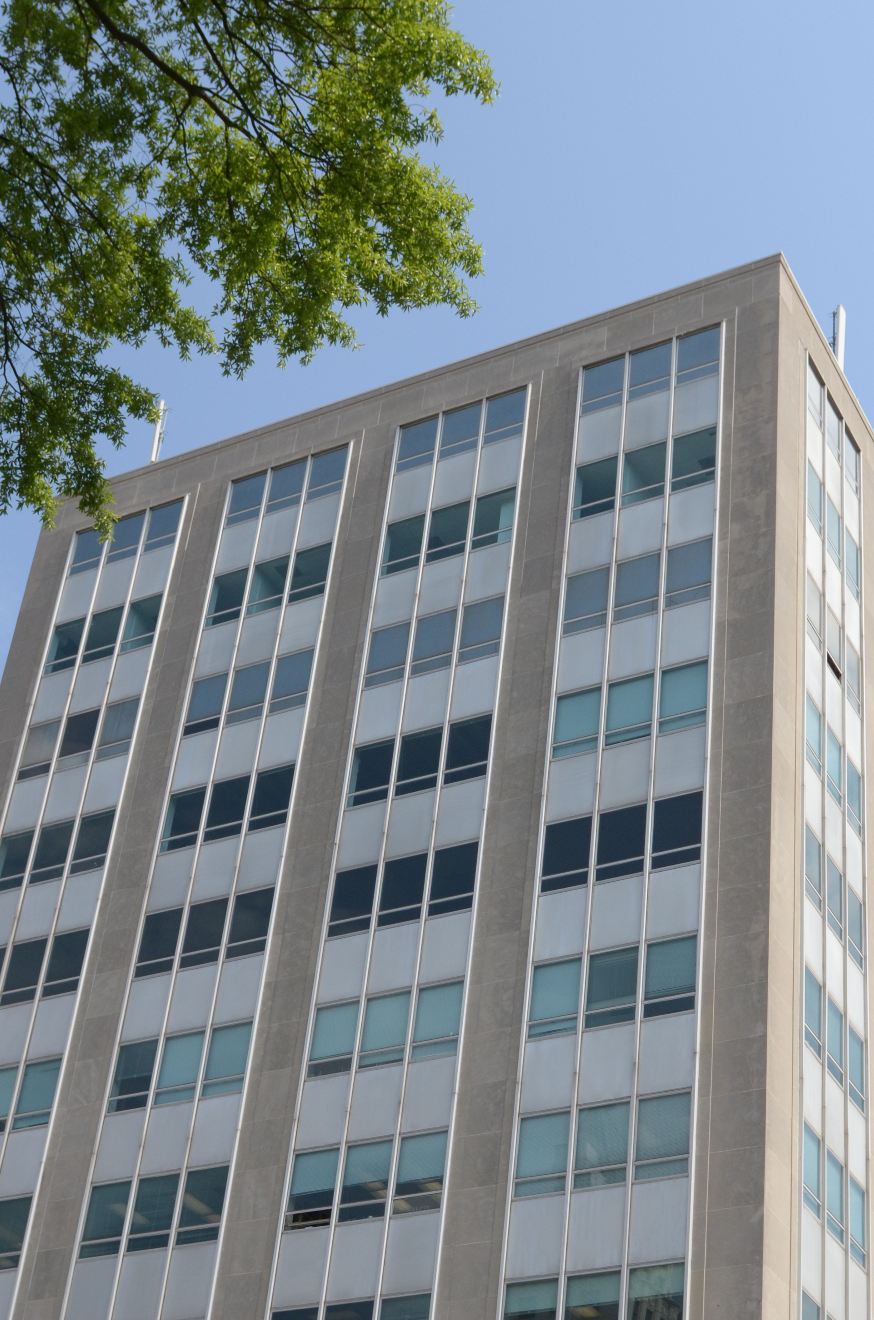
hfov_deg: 24.1
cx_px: 513
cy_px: 865
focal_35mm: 56
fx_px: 2049
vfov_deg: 35.4
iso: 400
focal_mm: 24
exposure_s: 1/3000
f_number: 4
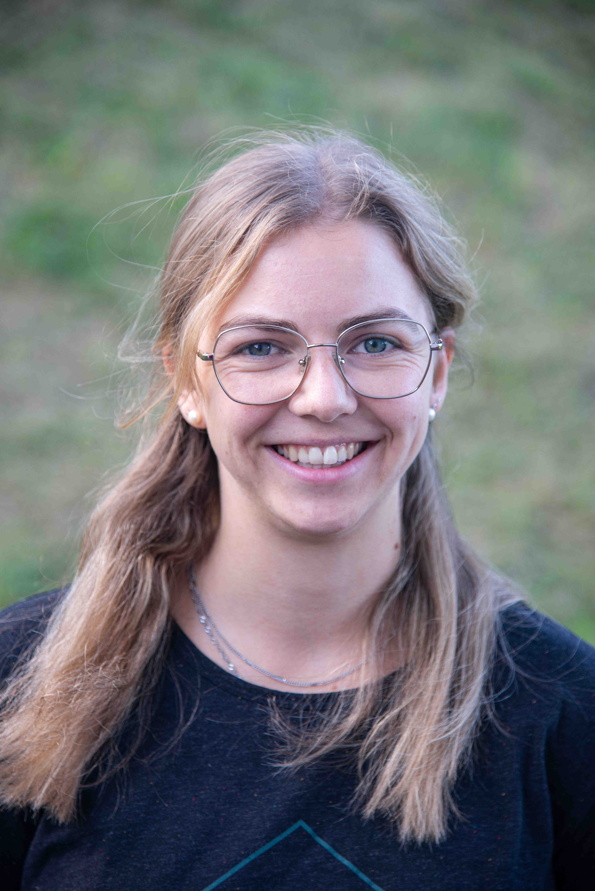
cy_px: 446
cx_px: 298
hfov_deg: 13.1
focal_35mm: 105
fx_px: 2601
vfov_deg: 19.4
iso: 500
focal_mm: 105
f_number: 4
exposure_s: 1/160
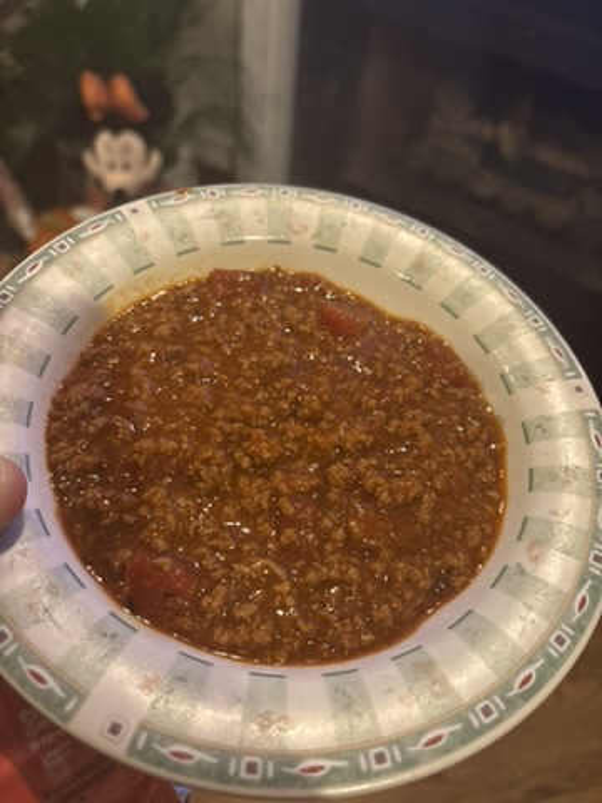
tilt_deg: -50.5
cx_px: 301
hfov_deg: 53.1
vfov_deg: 67.3
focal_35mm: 26
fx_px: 603
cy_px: 402
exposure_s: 1/40
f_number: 1.6
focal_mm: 5.96
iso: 640
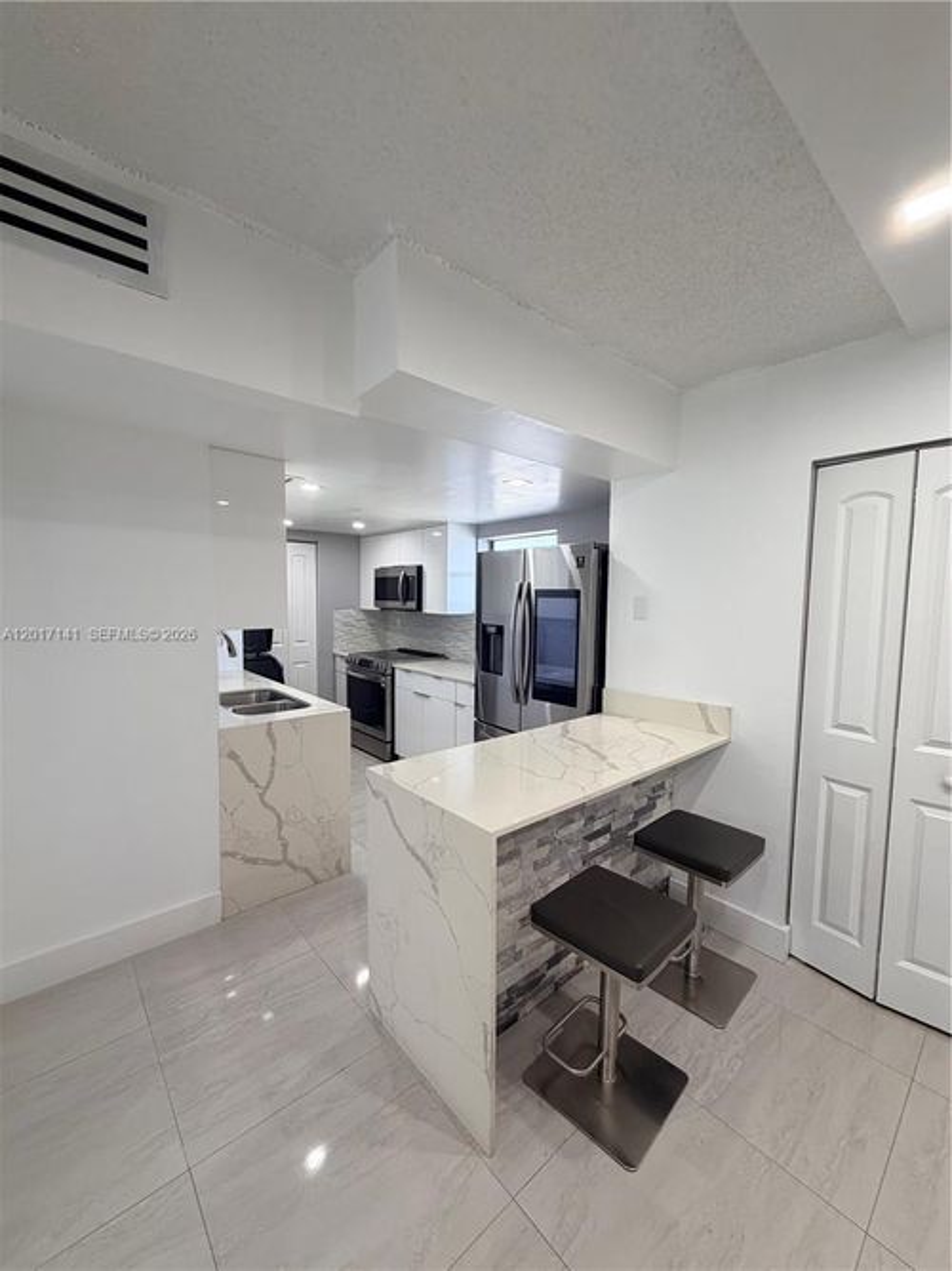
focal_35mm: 14
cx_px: 476
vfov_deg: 102.1
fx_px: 514
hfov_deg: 85.7
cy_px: 636
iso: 200
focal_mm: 2.22
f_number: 2.2
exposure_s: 1/120
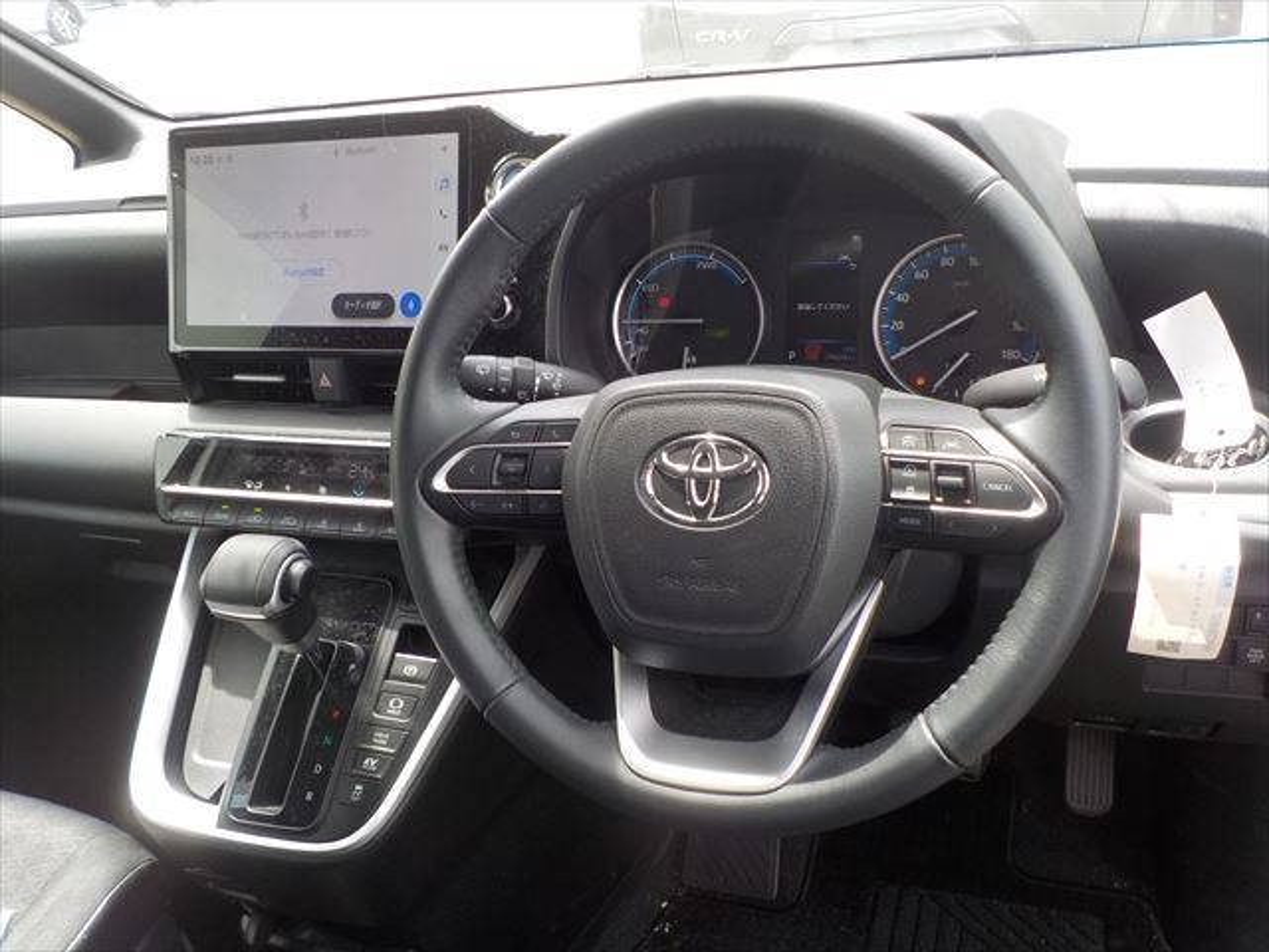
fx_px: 1100
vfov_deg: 46.8
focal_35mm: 30
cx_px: 634
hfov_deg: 60.0
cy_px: 476
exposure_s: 1/100
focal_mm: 4.1
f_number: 3.3
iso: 125
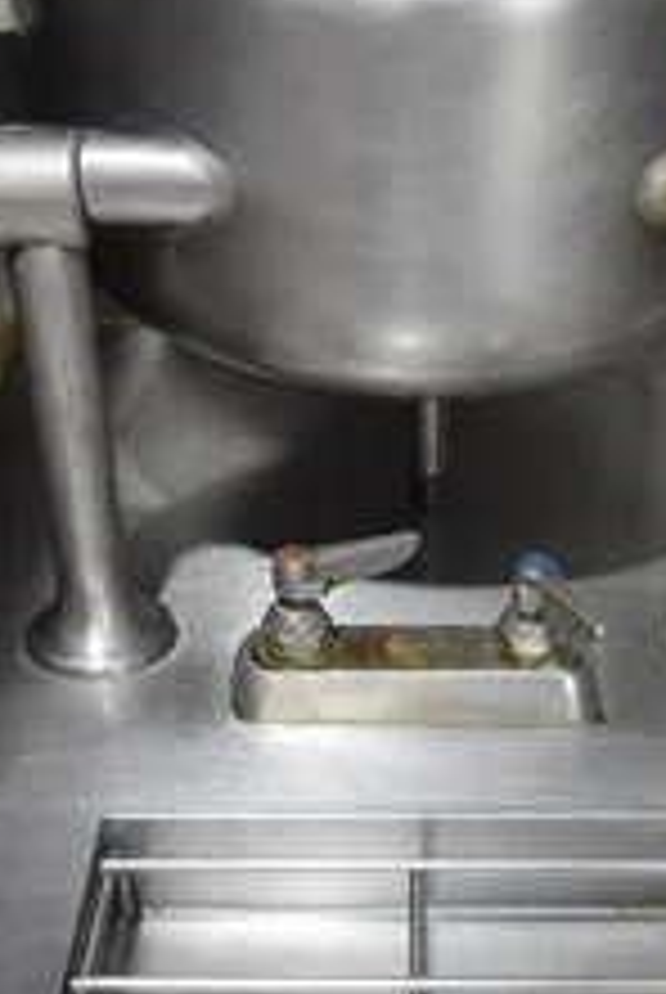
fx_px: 1549
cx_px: 452
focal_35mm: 56
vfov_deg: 34.0
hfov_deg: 24.1
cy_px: 864
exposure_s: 1/40
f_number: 3.5
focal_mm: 11.52
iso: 320
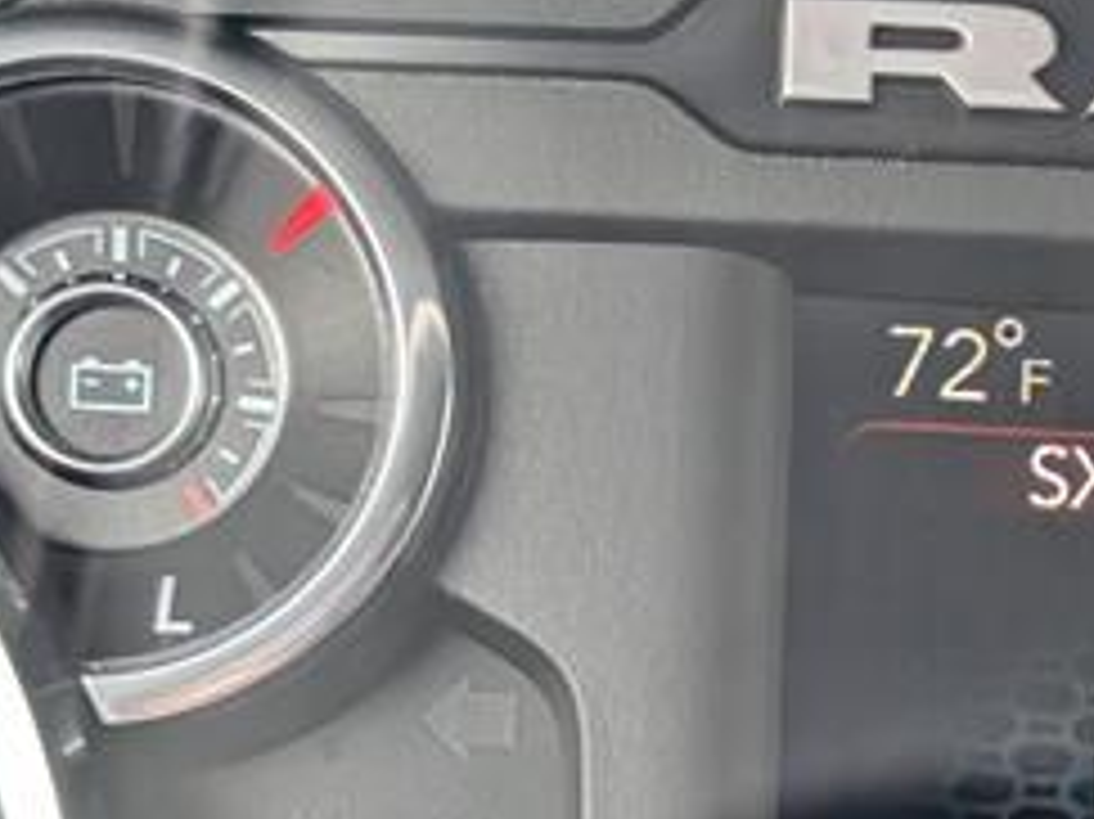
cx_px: 1189
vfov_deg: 11.4
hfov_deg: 14.9
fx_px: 4075
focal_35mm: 129
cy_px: 684
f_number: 1.68
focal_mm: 6.9
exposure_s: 1/667
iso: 525
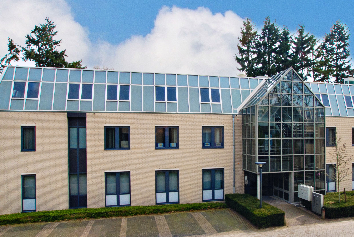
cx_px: 221
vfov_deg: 51.7
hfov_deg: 70.9
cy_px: 135
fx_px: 244
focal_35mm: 25
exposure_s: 1/80
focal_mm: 11
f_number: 10
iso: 100
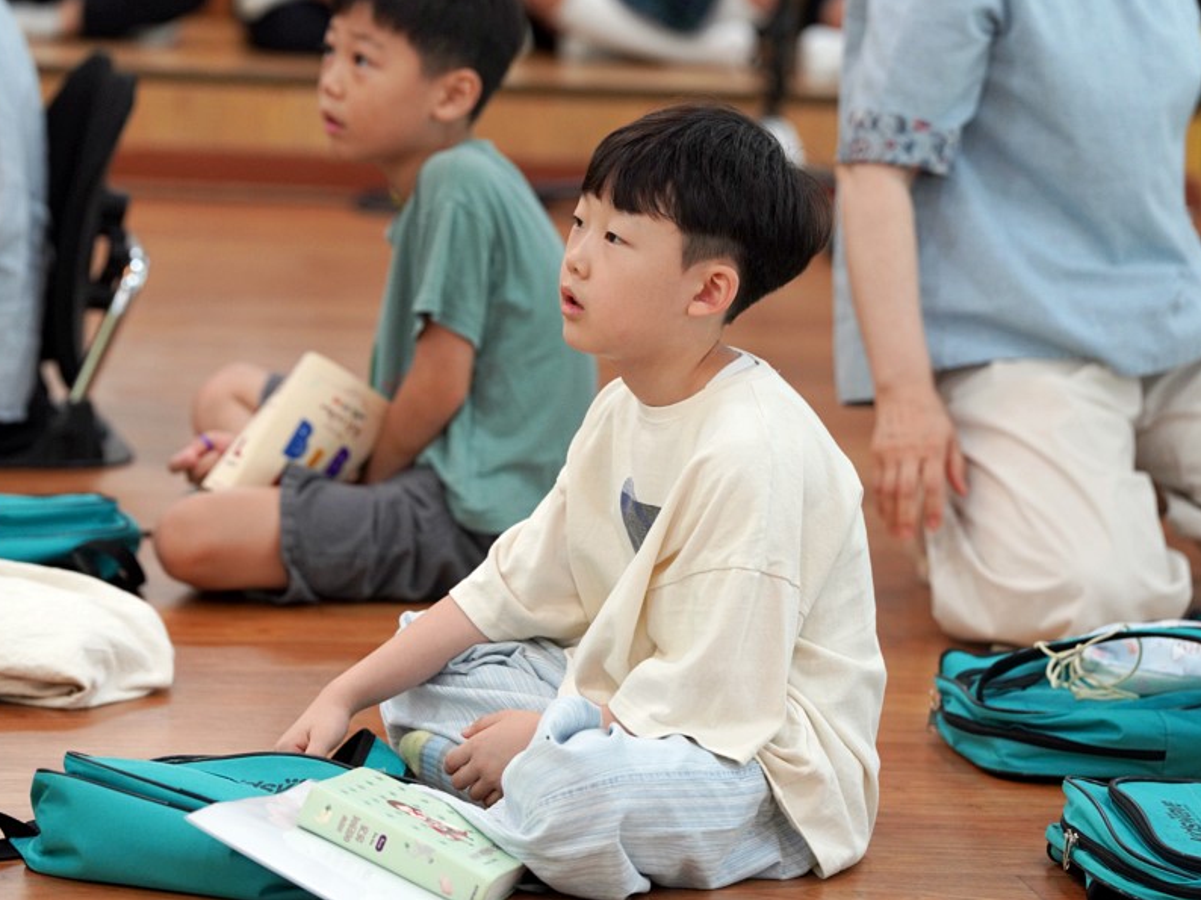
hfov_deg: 9.1
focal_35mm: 218
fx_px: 7561
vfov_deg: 6.8
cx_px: 540
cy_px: 448
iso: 1600
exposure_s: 1/250
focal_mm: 200
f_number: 4
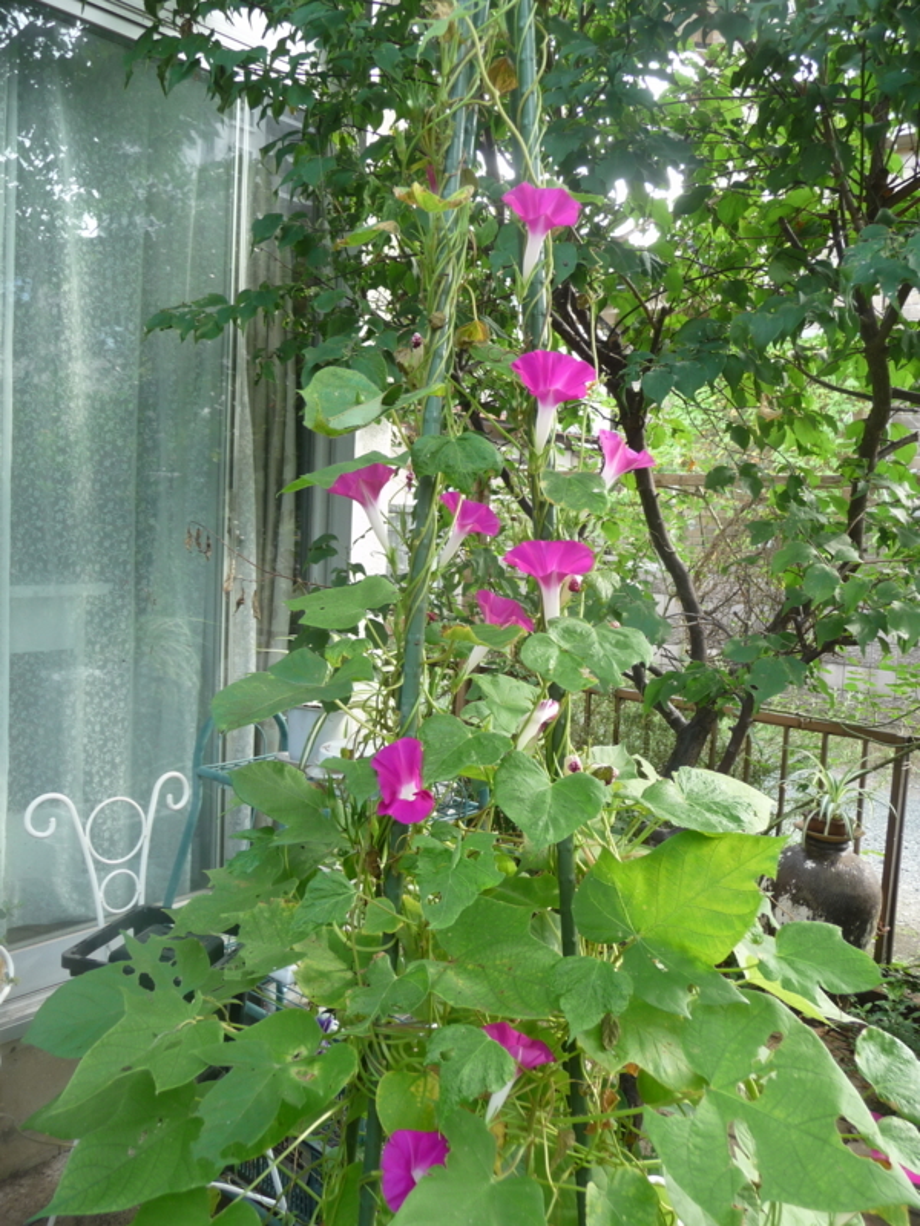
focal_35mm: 32
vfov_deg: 56.8
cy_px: 613
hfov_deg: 44.2
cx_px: 460
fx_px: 1134
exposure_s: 1/40
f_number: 3.5
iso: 100
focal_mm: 5.3
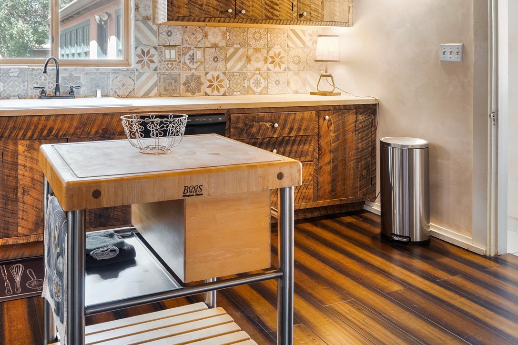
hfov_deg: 56.9
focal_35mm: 32
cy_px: 65
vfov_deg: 39.4
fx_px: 460
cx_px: 155
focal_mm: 16
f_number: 9
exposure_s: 1/6
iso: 320
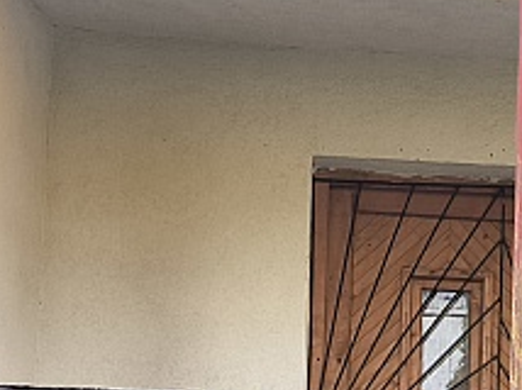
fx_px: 1732
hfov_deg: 16.7
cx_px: 534
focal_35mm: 115
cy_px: 544
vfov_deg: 12.4
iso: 50
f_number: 1.9
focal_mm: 6.92
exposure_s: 1/473
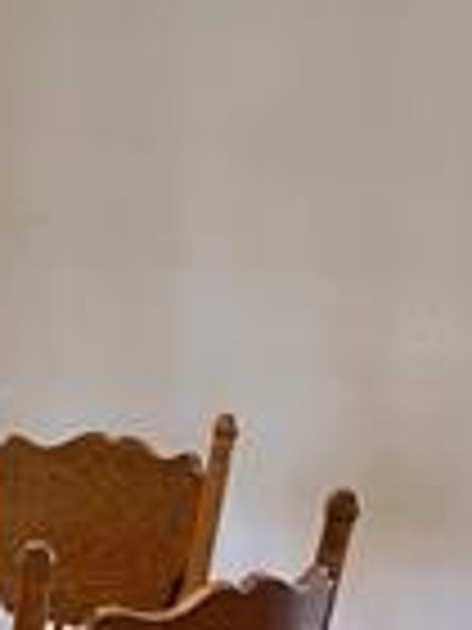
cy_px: 522
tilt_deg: -9.1
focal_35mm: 132
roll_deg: +0.5
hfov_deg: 10.9
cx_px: -202
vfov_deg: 14.8
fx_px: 2400
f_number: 1.78
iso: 500
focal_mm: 6.76
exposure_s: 1/60
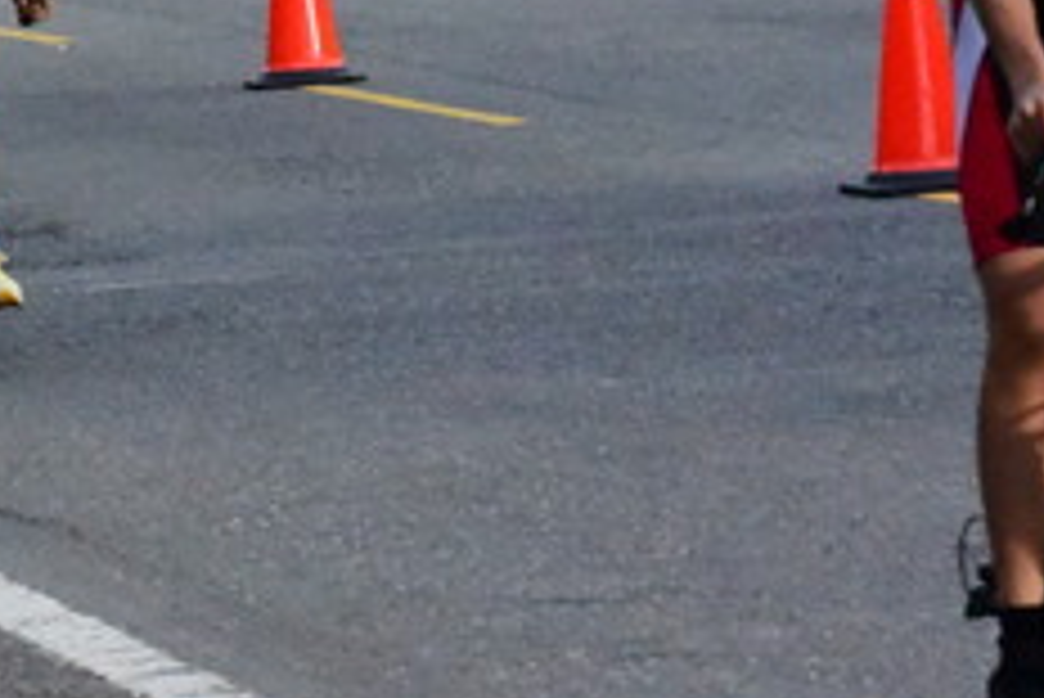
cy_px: -187
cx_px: -27
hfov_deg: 4.5
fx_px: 13145
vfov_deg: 3.0
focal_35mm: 453
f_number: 14
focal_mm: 135
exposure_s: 1/3200
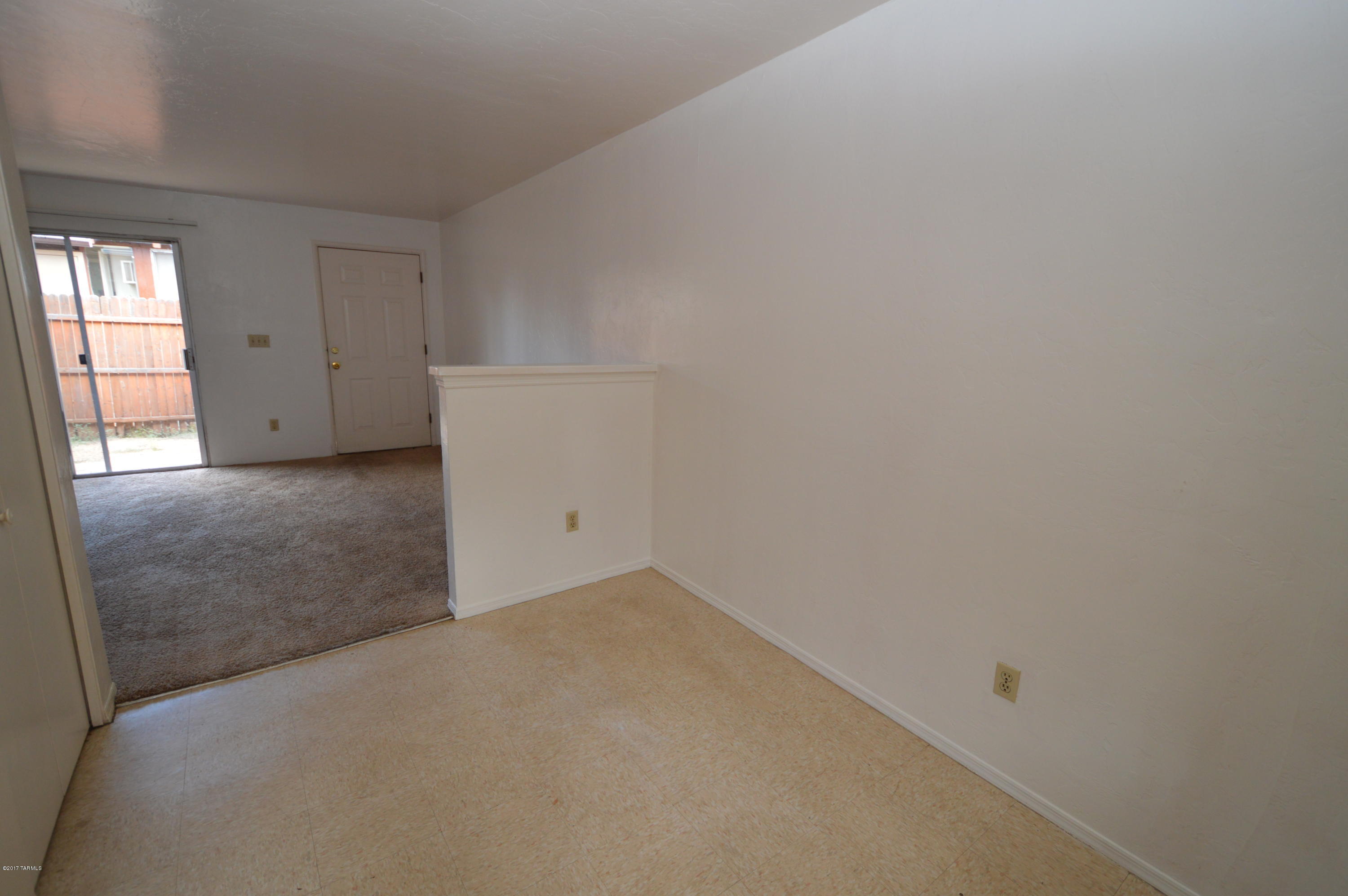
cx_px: 674
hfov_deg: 100.4
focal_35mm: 15
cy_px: 448
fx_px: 561
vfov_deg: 77.2
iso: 400
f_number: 3.5
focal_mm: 10
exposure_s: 1/60
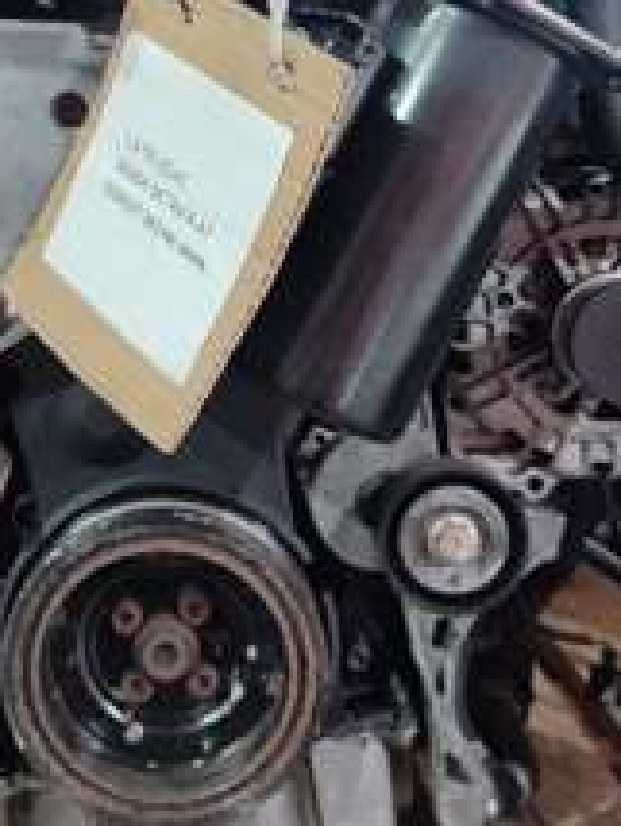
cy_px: 243
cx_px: 158
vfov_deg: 33.8
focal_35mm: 56
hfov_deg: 25.8
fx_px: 1337
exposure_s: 1/20
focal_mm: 6.04
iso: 585
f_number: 1.9
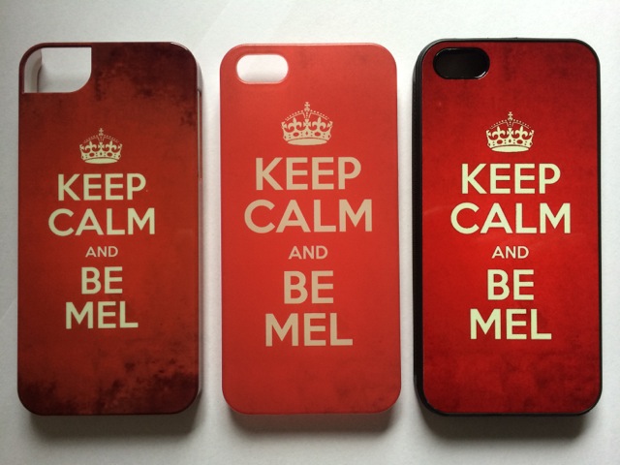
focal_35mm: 30
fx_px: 537
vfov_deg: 46.8
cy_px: 232
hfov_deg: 60.0
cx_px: 310
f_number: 2.2
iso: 100
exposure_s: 1/30
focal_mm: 4.12
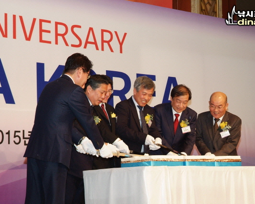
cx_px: 141
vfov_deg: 15.1
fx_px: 770
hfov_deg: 18.8
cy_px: 104
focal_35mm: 102
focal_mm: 55
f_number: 6.7
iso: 800
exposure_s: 1/90
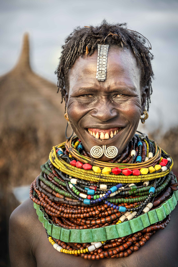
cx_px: 89
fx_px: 630
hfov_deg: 16.1
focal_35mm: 85
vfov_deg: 23.9
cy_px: 134
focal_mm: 85
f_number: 4.5
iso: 200
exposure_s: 1/125
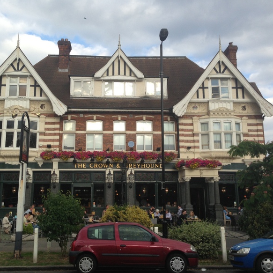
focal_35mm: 40
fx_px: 357
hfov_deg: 41.7
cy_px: 136
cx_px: 111
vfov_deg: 41.9
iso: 50
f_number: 2.4
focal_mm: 4.13
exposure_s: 1/565
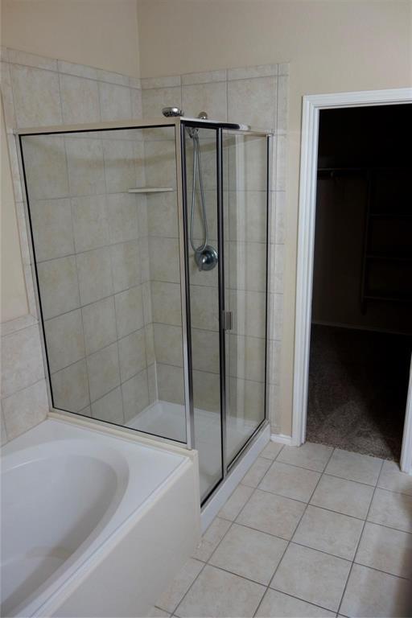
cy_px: 309
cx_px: 206
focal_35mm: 28
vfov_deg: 65.5
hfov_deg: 46.4
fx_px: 481
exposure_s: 1/30
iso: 125
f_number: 1.8
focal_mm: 10.4
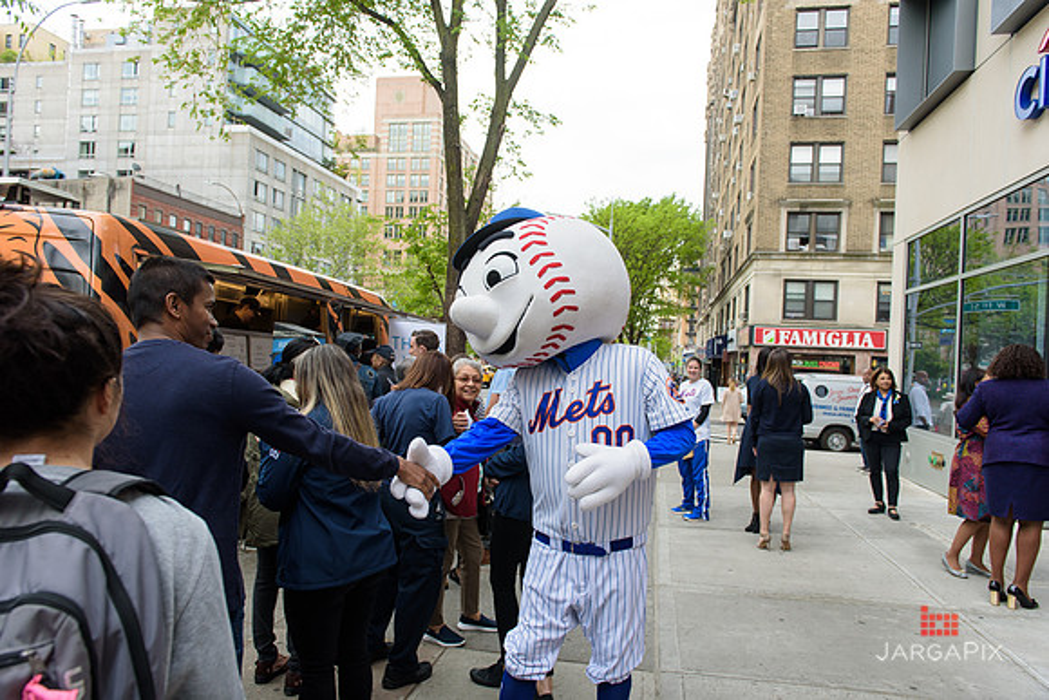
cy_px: 350
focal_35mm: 24
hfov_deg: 73.7
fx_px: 699
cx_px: 524
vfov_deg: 53.2
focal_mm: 24
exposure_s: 1/250
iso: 200
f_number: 4
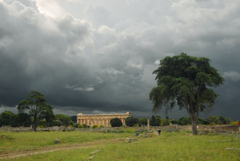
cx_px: 120
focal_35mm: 39
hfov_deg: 49.5
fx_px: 260
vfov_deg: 34.3
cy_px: 80
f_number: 3.8
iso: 100
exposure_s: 1/400
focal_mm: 26
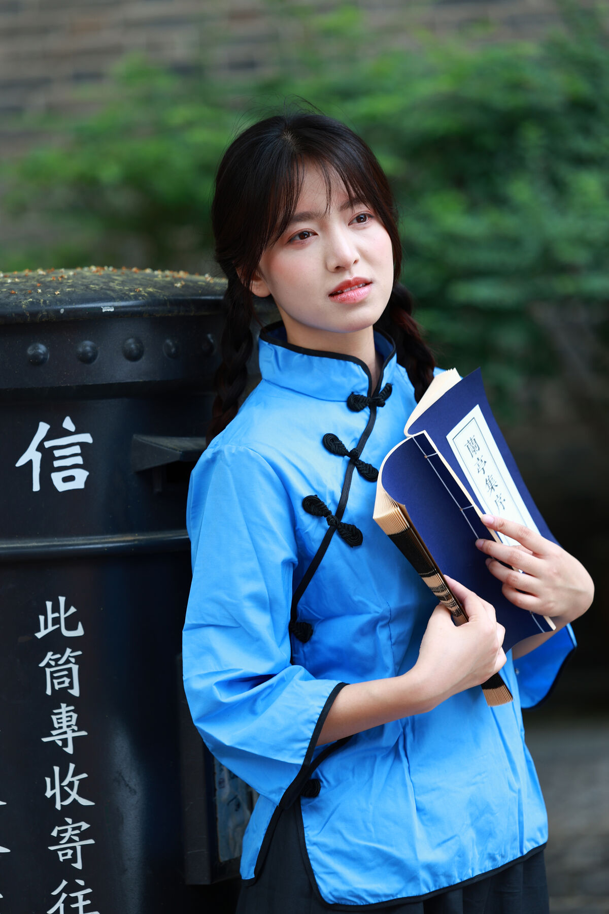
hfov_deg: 10.2
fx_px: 3400
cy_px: 457
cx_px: 304
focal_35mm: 134
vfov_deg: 15.3
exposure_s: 1/250
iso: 100
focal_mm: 135
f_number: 2.8
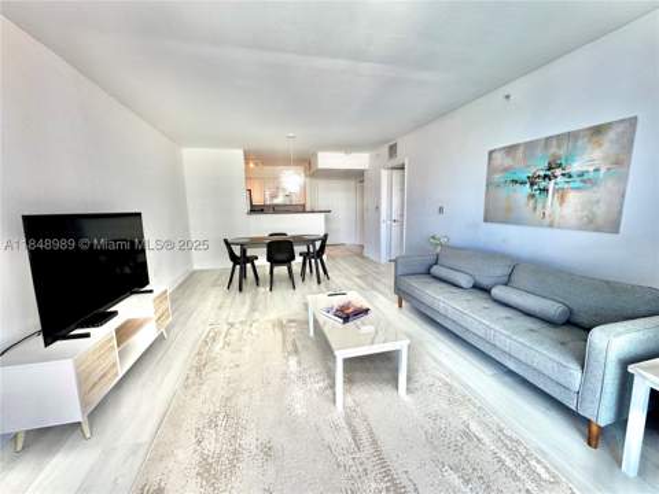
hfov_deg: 102.1
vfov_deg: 85.7
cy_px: 247
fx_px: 267
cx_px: 330
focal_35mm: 14
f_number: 2.2
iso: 100
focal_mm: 2.22
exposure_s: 1/120
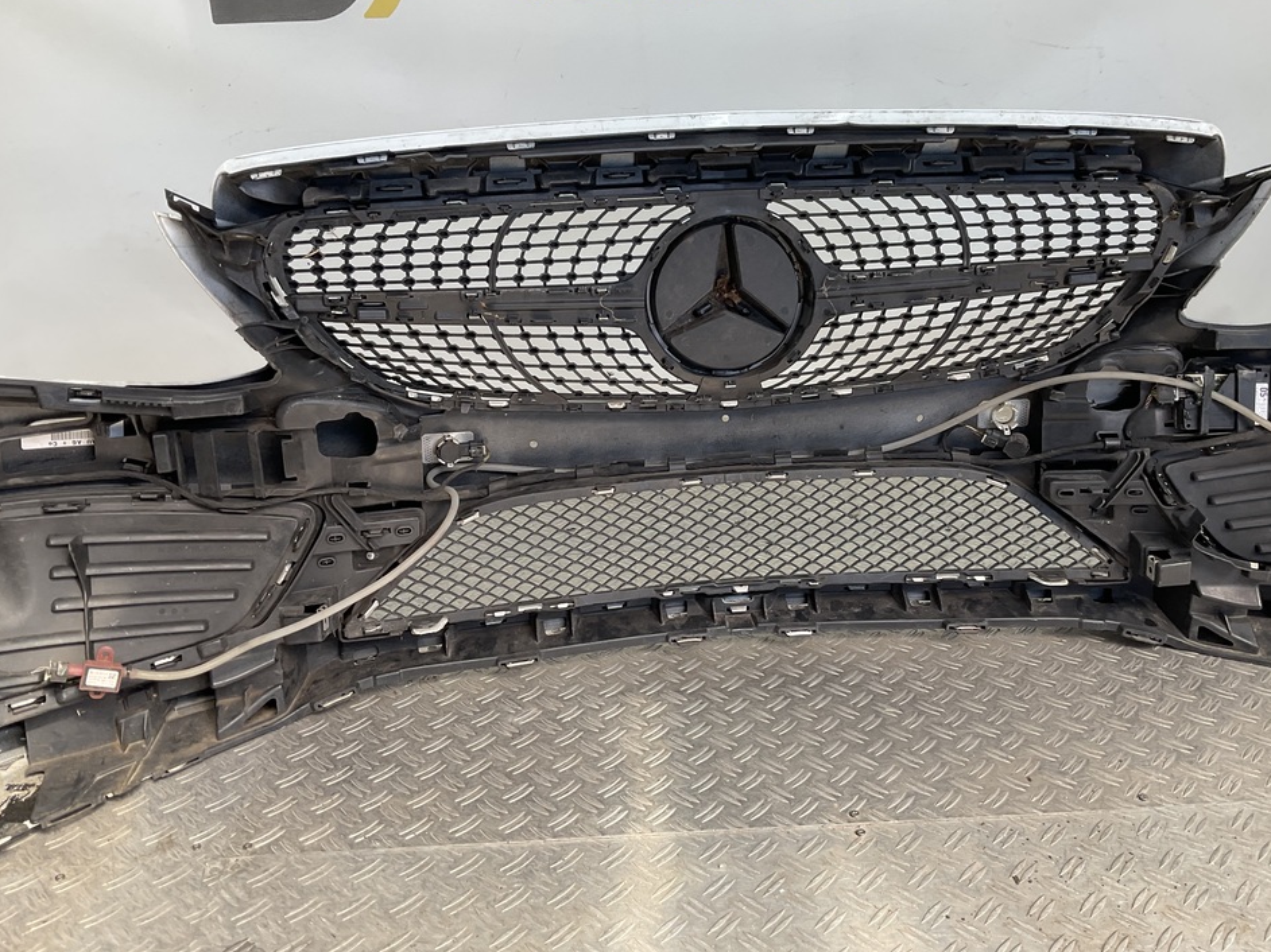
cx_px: 674
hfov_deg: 58.3
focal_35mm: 31
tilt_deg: -22.8
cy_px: 473
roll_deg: +3.4
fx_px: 1138
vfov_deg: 45.4
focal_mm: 3
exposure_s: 1/133
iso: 16
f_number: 1.8
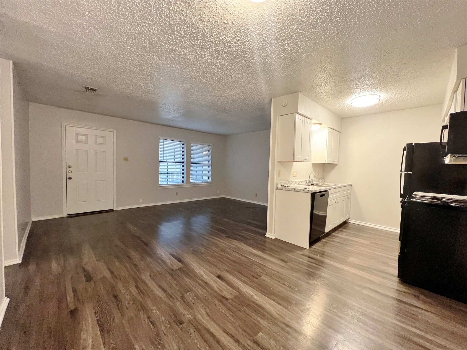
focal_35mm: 13
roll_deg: -0.9
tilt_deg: -1.5
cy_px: 175
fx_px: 175
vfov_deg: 89.9
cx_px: 234
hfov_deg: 106.2
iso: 400
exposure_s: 1/60
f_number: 1.8
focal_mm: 1.57
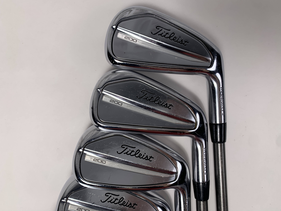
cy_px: 106
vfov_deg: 53.1
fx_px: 211
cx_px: 140
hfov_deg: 67.3
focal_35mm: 26
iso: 25
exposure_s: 1/200
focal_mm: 4.25
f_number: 1.8
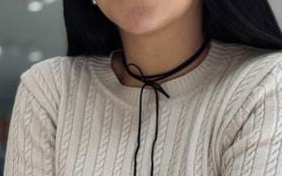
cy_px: 232
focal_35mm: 60
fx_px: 461
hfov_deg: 33.9
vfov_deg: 19.8
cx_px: 170
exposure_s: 1/100
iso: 50
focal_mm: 2.71
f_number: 1.9
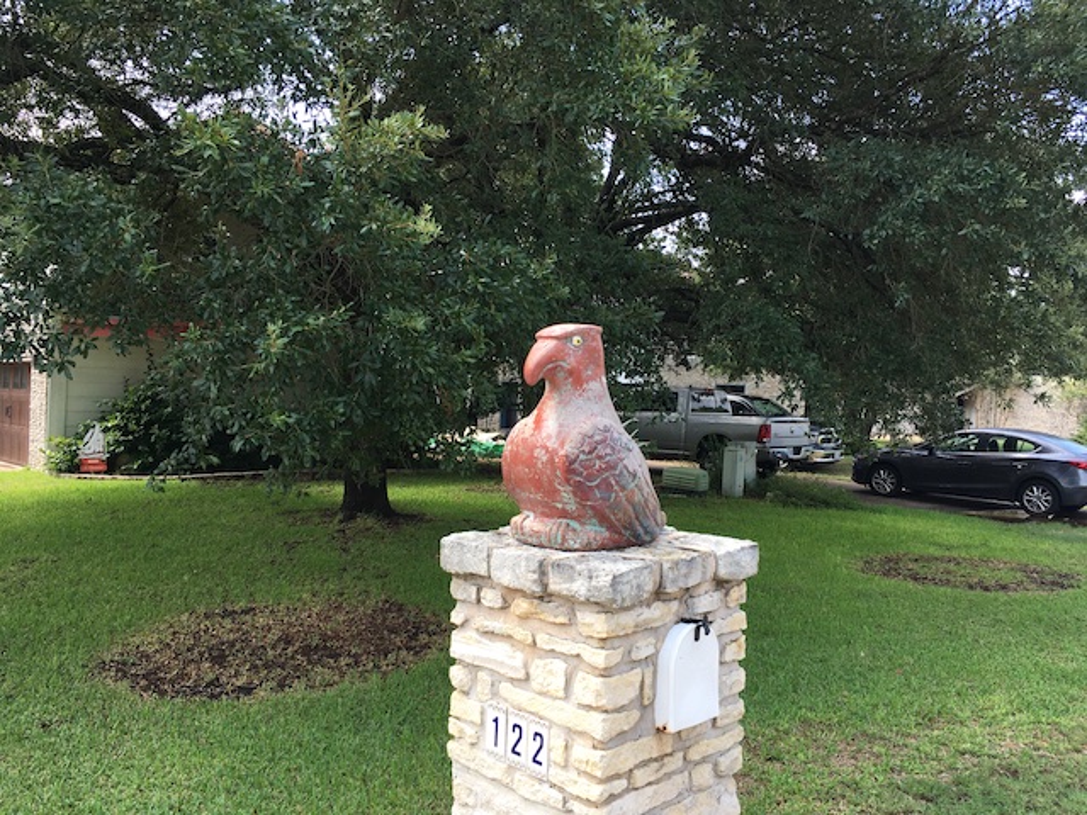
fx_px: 911
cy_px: 408
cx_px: 544
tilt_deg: -1.2
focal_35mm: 29
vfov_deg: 48.2
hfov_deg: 61.7
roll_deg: -1.0
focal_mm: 4.15
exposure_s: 1/340
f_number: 2.2
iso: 25
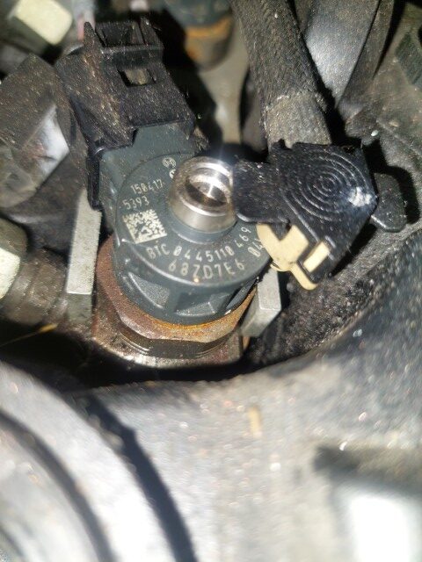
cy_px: 281
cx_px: 211
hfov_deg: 54.9
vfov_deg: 69.4
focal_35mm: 25
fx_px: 406
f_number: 1.8
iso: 40
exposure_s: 1/101
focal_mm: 5.23
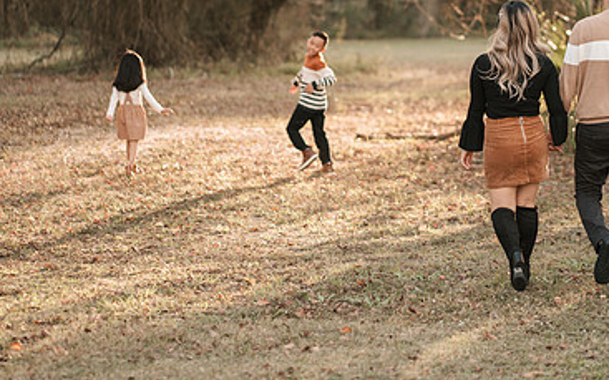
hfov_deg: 15.2
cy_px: 66
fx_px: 2273
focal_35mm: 137
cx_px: 395
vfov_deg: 9.5
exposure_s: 1/640
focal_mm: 85
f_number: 2
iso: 100
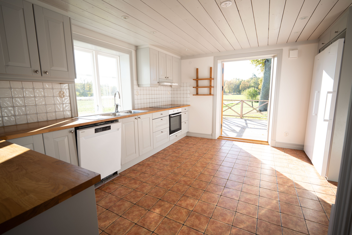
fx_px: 156
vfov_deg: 73.7
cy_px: 118
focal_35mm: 16
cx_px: 176
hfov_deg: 96.7
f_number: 5.6
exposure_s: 1/50
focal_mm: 16
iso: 125
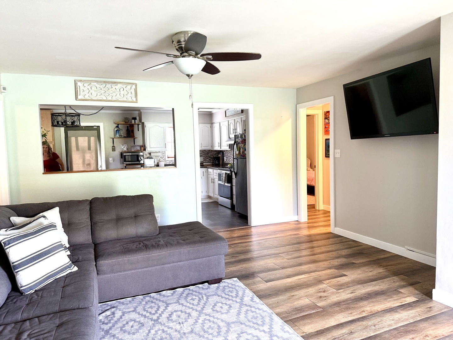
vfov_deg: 56.8
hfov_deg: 71.6
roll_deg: +1.5
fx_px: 314
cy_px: 170
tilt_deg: -3.9
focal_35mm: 24
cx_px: 226
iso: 250
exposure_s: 1/60
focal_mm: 6.76
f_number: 1.78
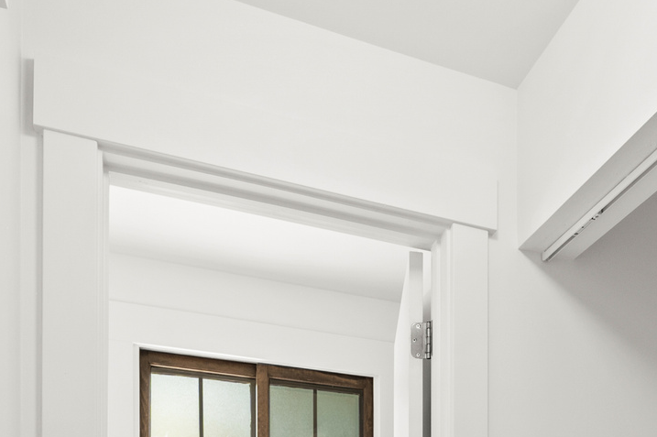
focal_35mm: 40
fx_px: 729
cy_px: 597
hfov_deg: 46.3
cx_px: 511
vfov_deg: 26.9
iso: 500
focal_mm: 14
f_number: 7.1
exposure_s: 1/8
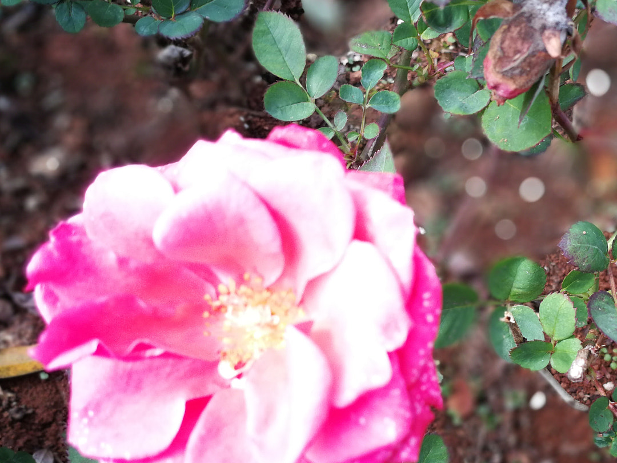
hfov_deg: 46.0
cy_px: 297
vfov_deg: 35.7
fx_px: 713
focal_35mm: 40
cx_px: 416
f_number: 4
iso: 50
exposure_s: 1/100
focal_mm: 3.95
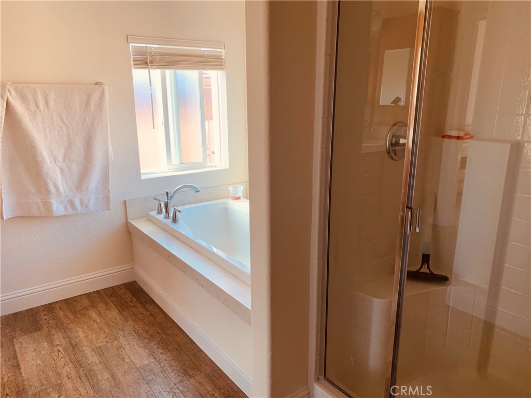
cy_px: 199
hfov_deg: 67.3
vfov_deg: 53.1
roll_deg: +0.7
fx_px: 399
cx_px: 266
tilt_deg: -12.8
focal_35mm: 26
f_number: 1.8
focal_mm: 4.25
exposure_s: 1/121
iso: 64
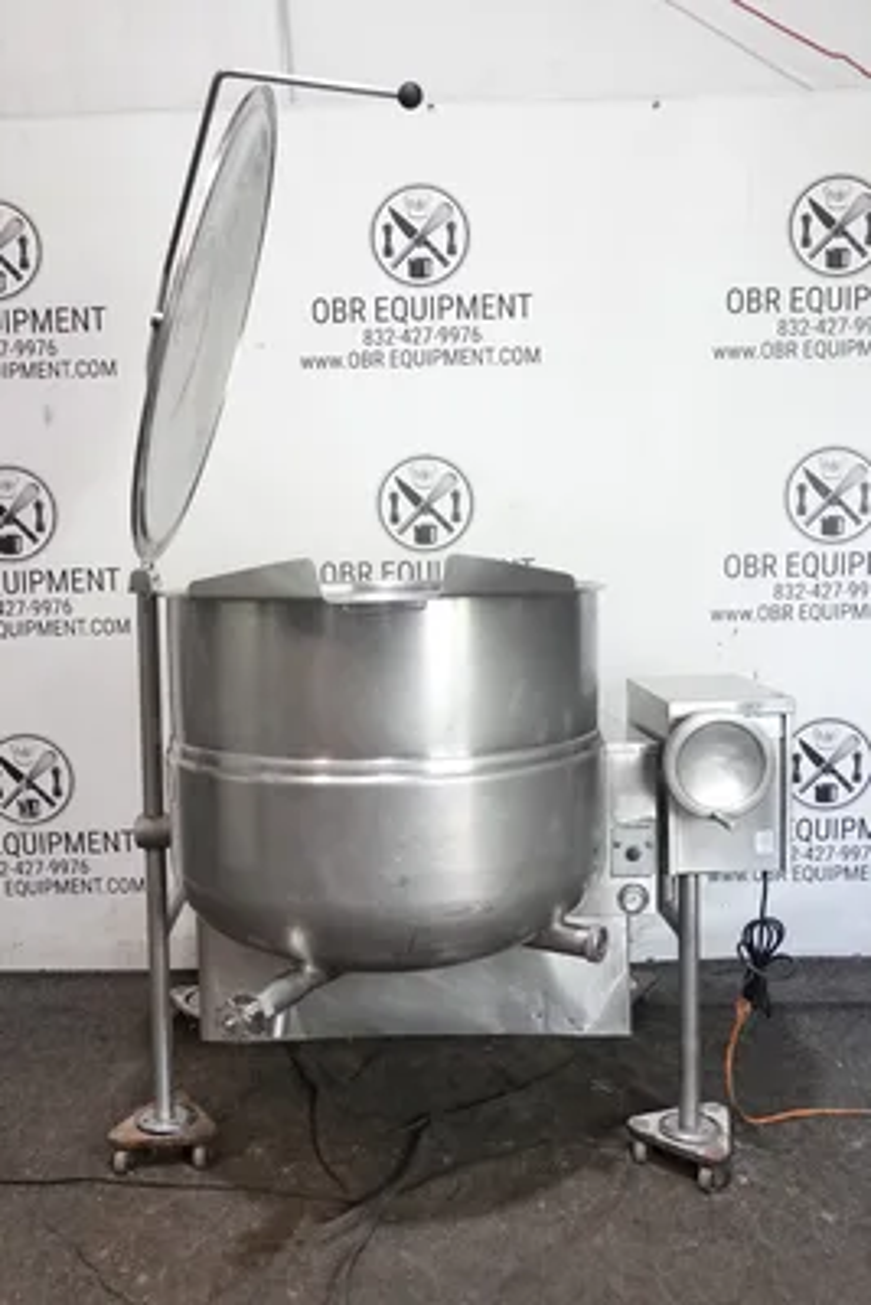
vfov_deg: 57.2
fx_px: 1196
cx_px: 436
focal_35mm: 33
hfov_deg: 40.0
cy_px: 652
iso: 640
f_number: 3.5
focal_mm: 12.25
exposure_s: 1/40
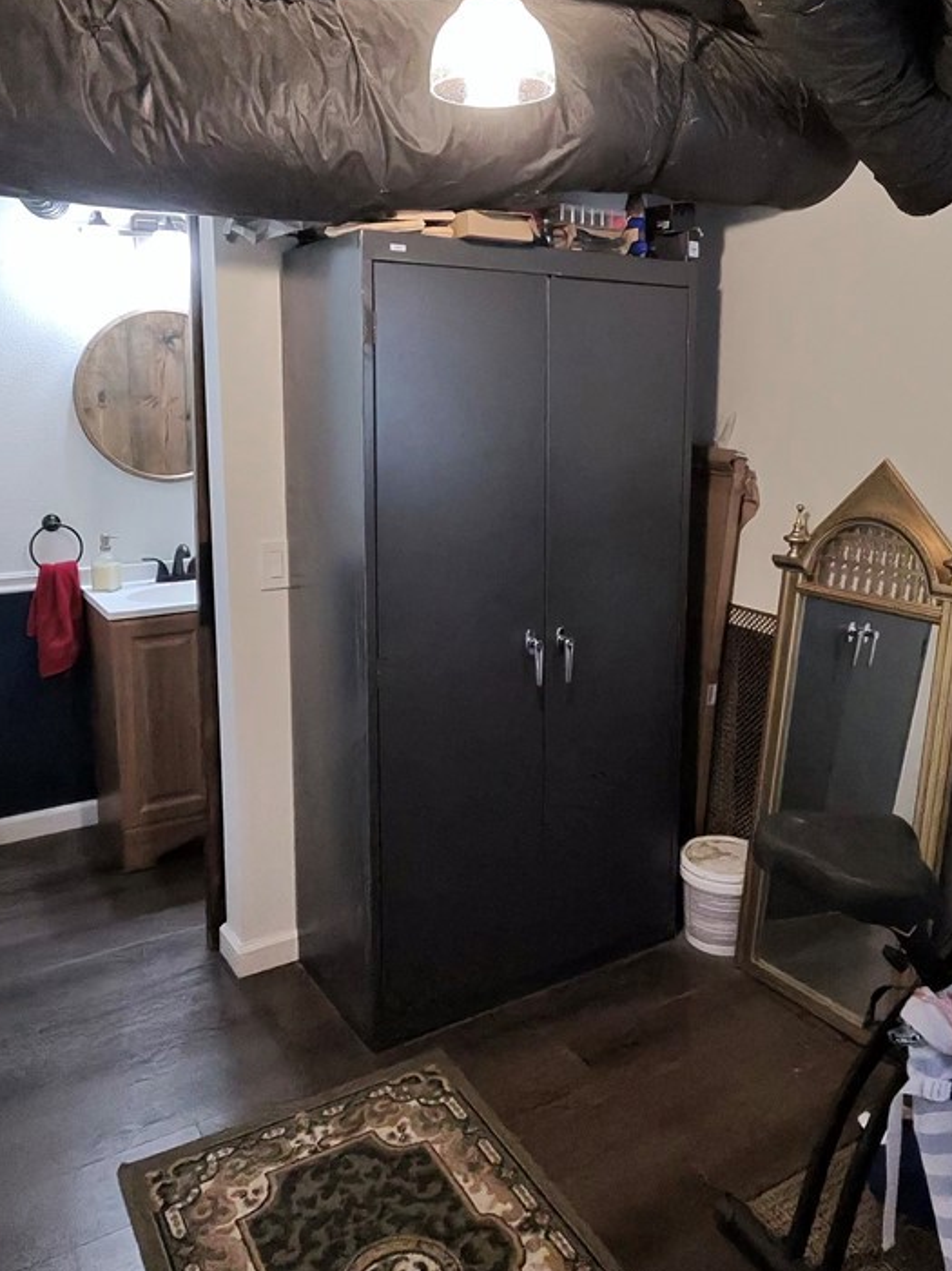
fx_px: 697
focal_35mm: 19
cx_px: 522
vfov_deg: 83.9
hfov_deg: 68.5
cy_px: 528
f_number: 2.2
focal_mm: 2.24
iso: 511
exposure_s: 1/40
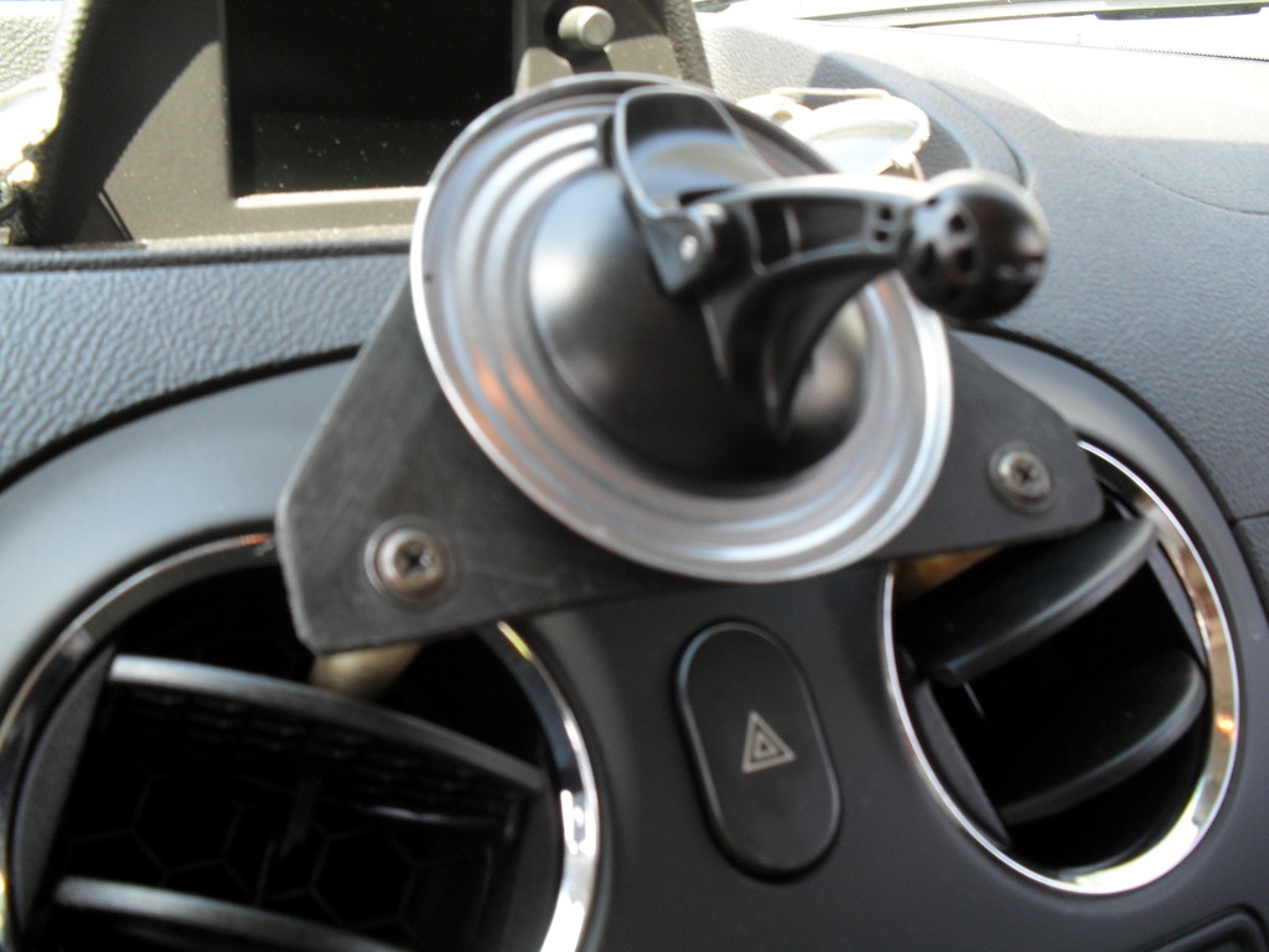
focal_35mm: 35
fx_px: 1283
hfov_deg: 52.6
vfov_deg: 40.7
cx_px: 634
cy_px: 476
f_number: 3.2
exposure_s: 1/45
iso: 100
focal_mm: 6.3
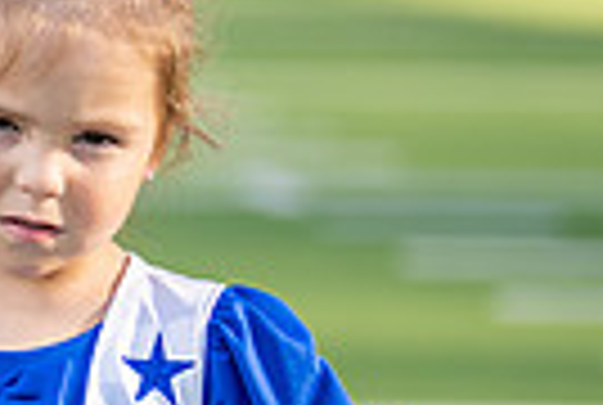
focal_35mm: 269
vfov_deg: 5.1
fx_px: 4516
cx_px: -511
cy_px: 206
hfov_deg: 7.4
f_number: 1.2
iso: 125
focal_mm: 50
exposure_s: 1/3200
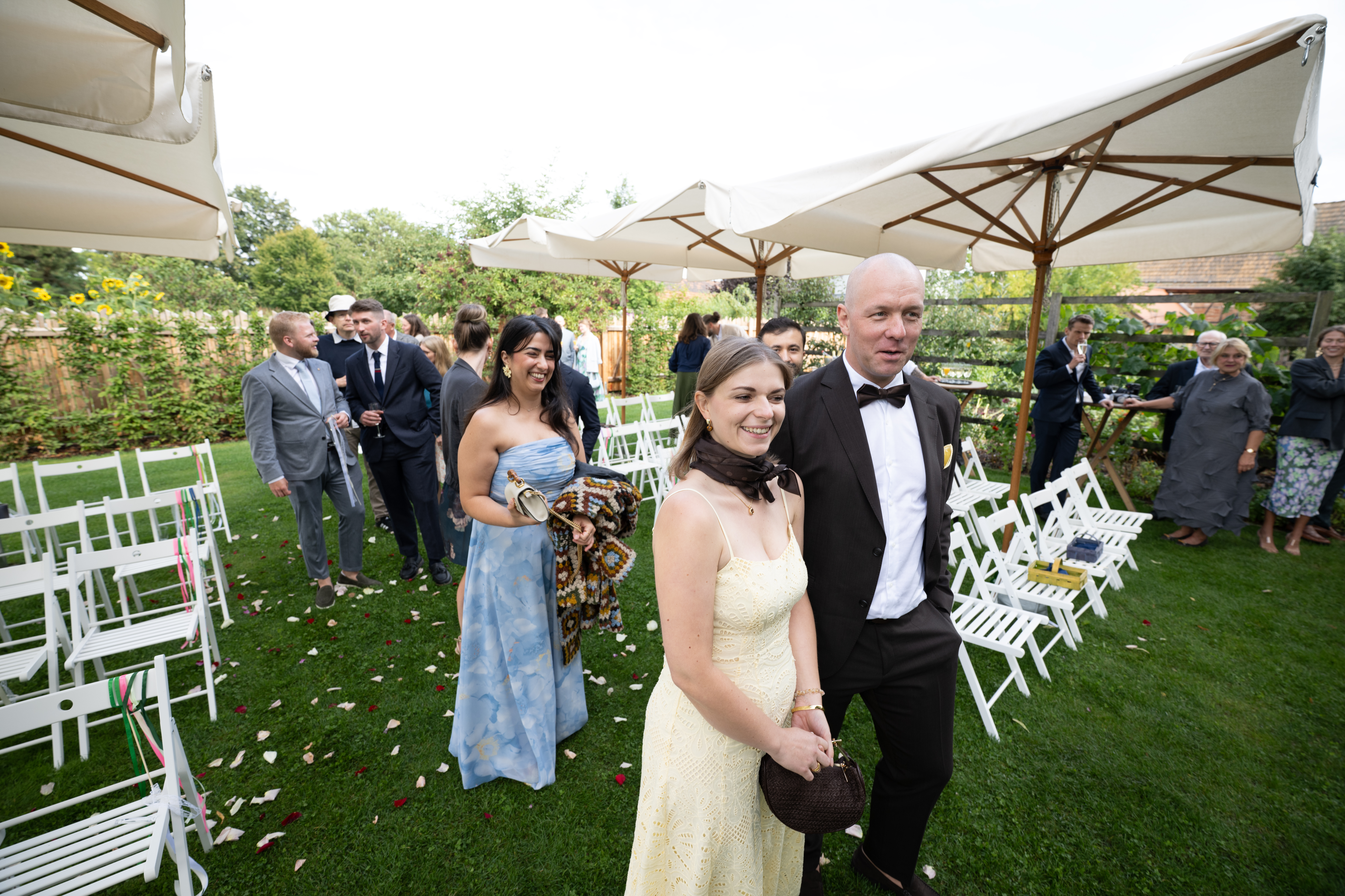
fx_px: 523
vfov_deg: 81.2
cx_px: 672
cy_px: 448
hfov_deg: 104.3
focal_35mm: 14
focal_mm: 14
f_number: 4
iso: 160
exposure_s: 1/100
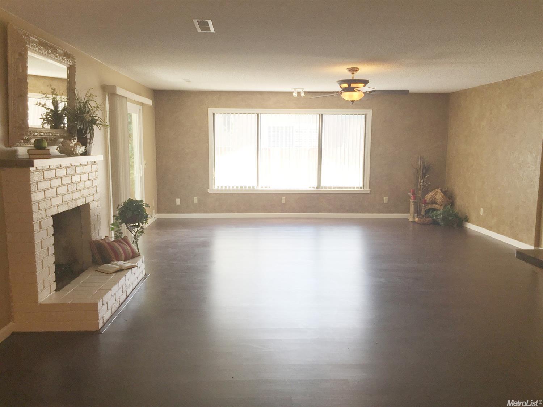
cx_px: 272
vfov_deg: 48.2
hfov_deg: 61.7
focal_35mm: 29
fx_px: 455
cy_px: 204
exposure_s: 1/60
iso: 32
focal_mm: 4.15
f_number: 2.2
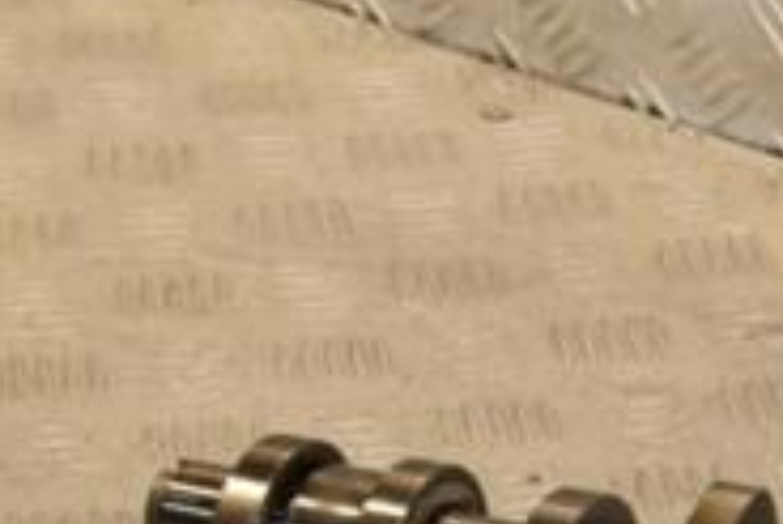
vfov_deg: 7.4
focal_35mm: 186
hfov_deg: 11.0
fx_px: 4049
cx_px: 749
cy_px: 375
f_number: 8
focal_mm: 38
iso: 800
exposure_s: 1/200
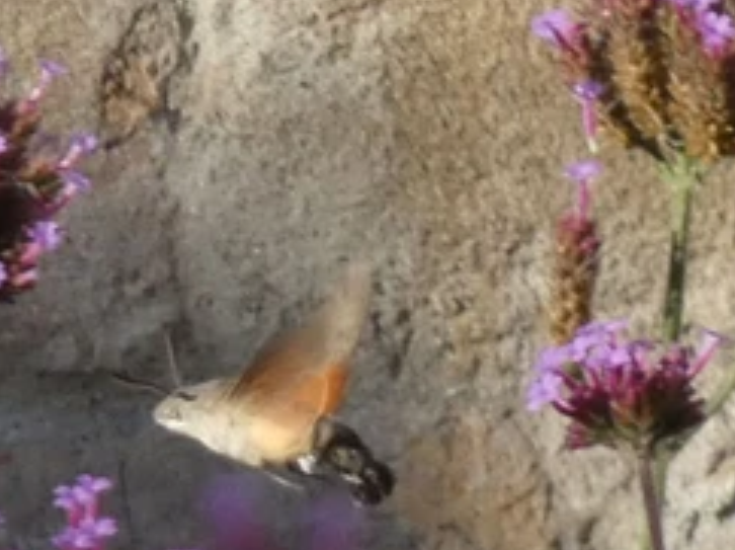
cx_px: 289
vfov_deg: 1.4
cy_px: 474
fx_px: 23185
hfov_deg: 1.8
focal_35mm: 1093
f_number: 5.6
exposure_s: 1/320
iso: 320
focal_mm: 74
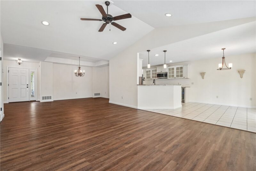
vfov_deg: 73.7
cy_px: 86
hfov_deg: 96.7
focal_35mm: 16
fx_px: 114
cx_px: 128
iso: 400
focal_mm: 16
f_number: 8
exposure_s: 1/25
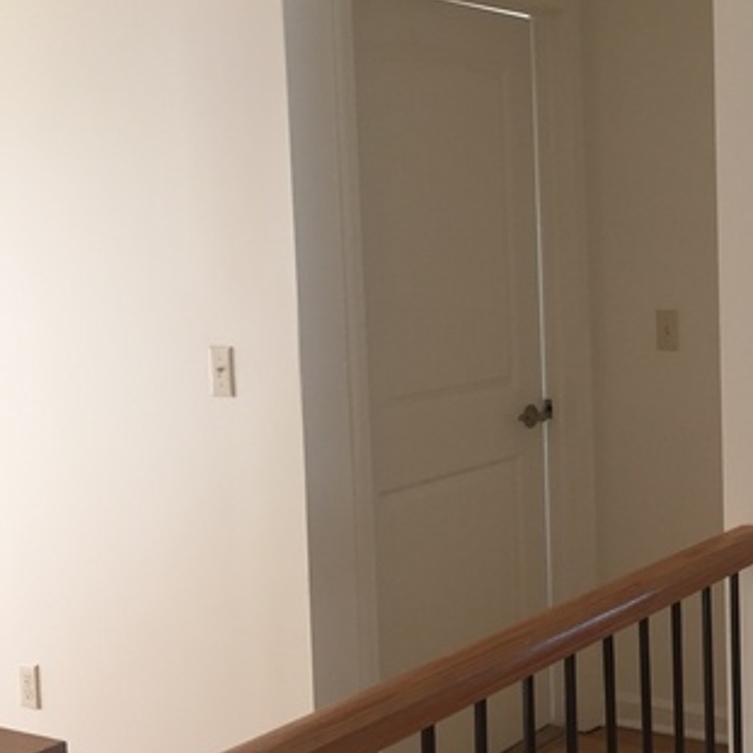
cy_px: 334
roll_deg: +1.0
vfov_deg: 31.1
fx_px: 1354
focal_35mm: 55
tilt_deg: -4.9
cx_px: 793
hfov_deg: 28.7
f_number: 2.2
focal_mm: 4.15
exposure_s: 1/30
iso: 32
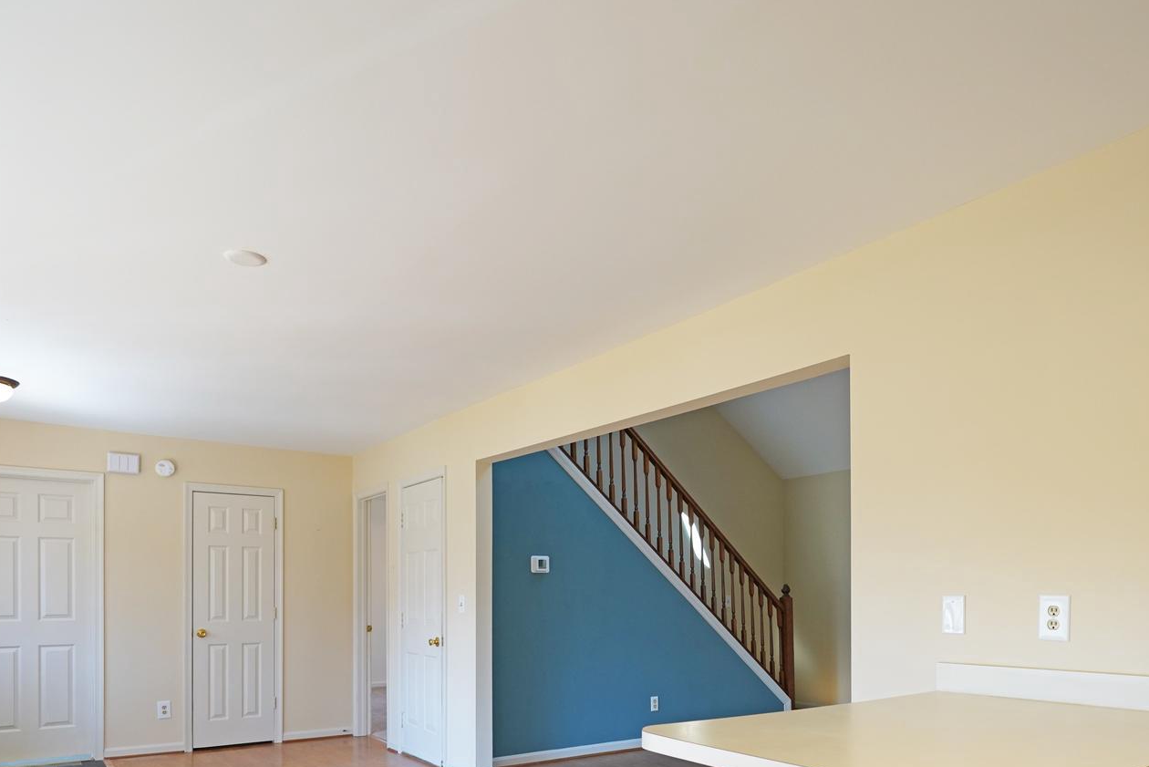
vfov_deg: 47.4
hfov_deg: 69.1
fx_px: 830
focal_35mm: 26
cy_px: 592
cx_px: 643
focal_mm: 16
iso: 800
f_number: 4
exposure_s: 1/160
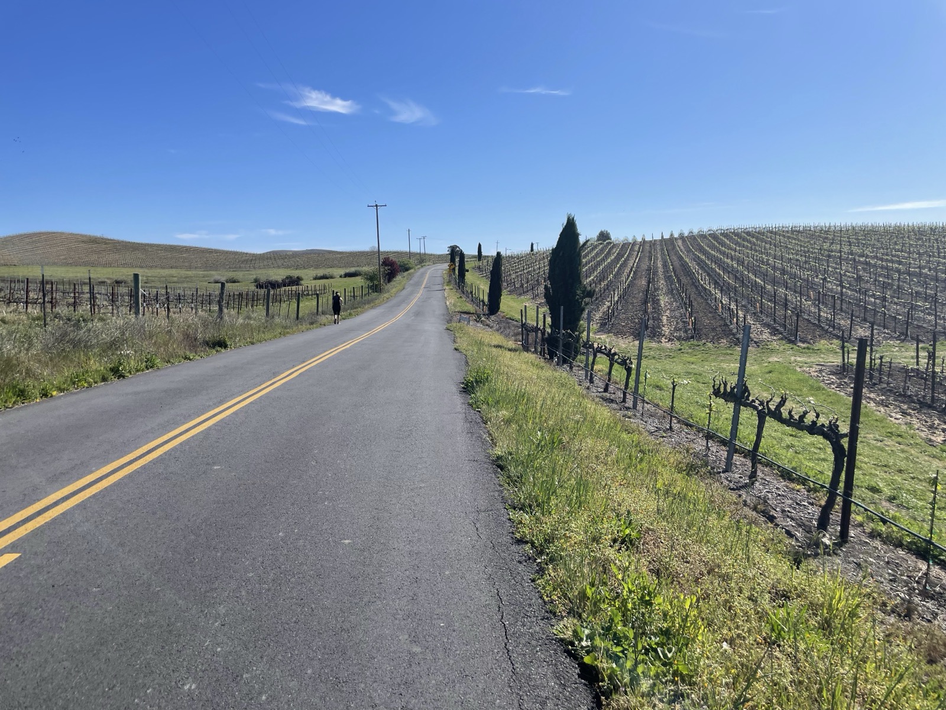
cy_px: 355
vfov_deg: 53.1
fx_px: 711
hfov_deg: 67.3
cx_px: 473
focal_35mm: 26
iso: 32
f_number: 1.6
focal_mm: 4.2
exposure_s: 1/4000
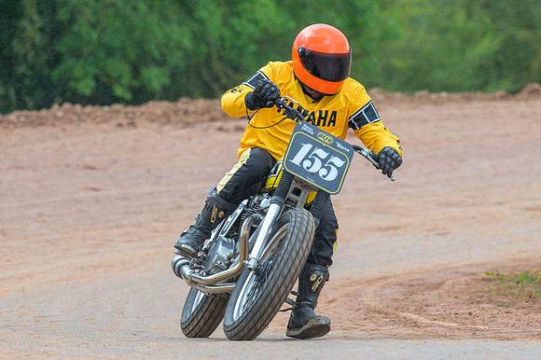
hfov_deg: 5.5
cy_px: 173
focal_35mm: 373
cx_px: 266
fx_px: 5608
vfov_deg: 3.7
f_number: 4
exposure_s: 1/400
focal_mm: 200
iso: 250
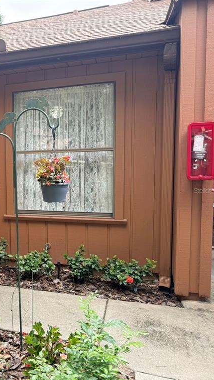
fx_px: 353
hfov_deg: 29.7
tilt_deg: -5.4
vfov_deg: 56.6
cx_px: -31
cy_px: 190
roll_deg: +1.6
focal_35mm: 35
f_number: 1.78
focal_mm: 6.76
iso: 64
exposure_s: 1/241
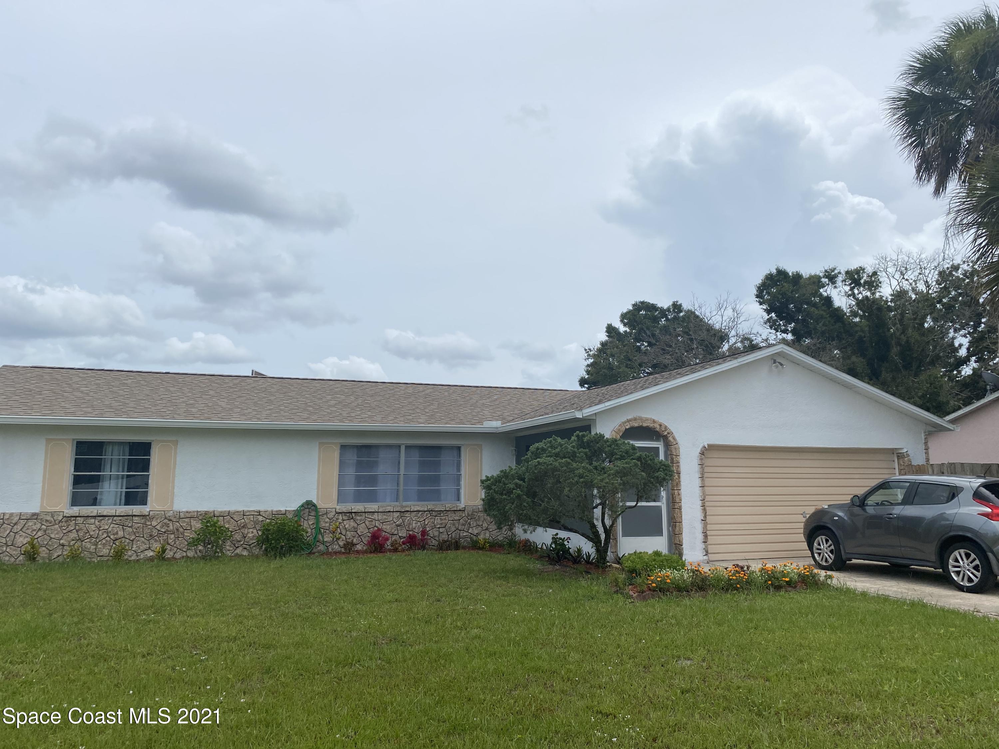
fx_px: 750
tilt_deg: +8.2
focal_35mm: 26
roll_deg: -0.3
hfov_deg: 67.3
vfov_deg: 53.1
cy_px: 374
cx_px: 500
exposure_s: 1/7194
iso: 32
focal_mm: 4.25
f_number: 1.8
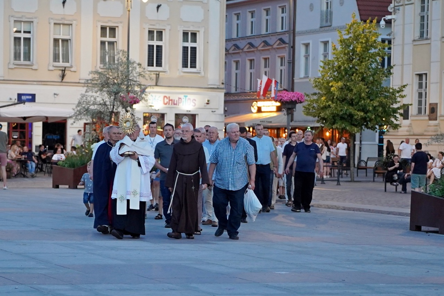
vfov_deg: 20.3
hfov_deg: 30.1
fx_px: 826
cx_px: 222
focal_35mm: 67
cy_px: 148
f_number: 1.8
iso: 1000
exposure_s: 1/200
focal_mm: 45
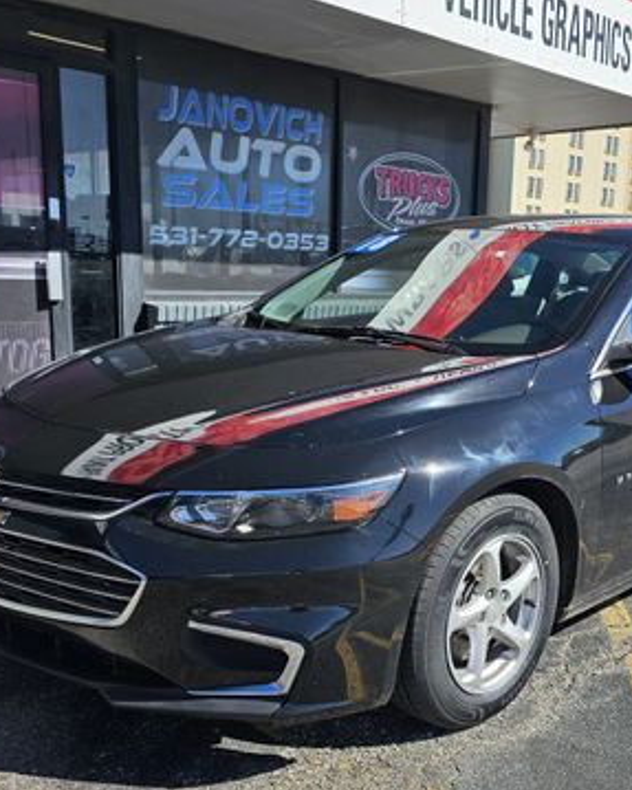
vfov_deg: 45.7
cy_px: 456
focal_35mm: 40
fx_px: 936
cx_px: 392
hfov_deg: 37.1
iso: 10
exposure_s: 1/809
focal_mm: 6.3
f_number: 1.7
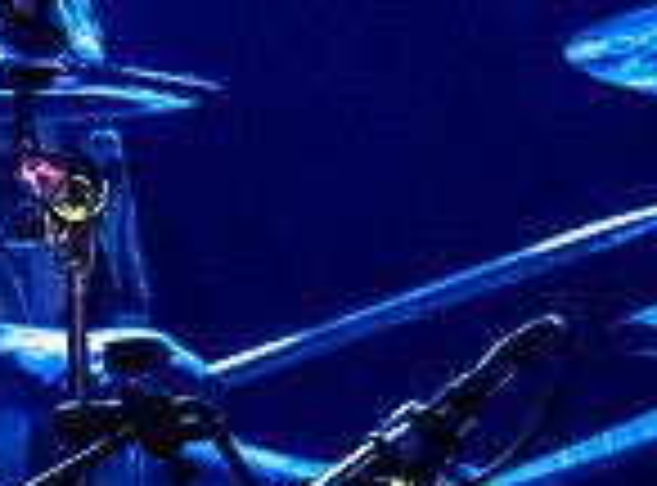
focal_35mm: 586
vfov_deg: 2.5
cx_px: 29
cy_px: 74
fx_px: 11067
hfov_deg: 3.4
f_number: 4
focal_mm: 70
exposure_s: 1/200
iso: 800
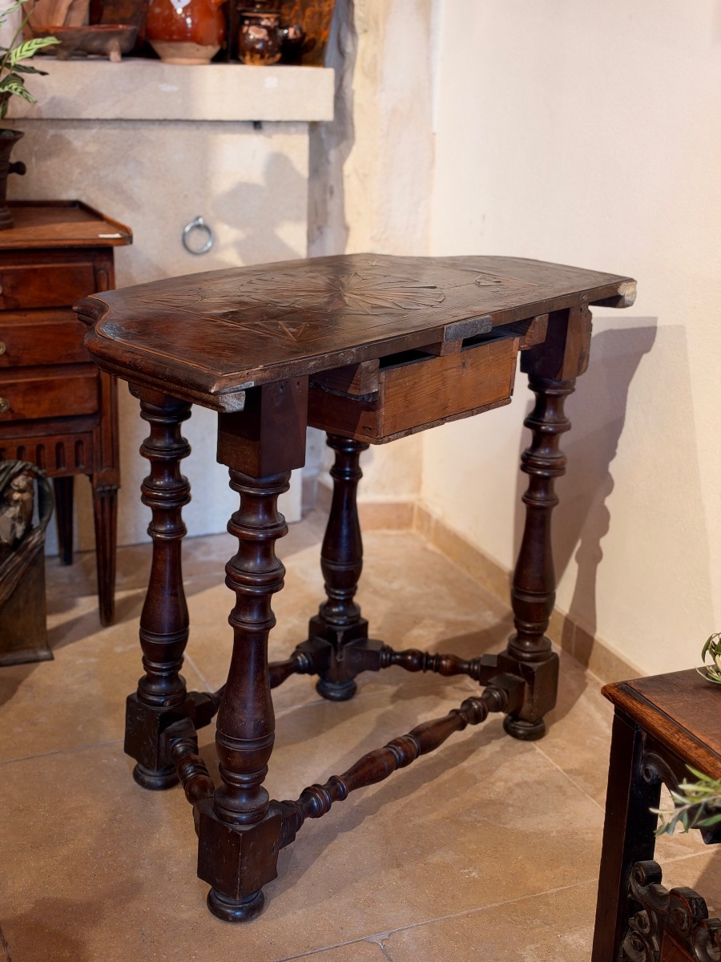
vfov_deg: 39.7
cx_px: 360
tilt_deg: -18.7
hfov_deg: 30.3
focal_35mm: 48
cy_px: 481
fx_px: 1333
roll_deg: -2.5
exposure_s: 1/50
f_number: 1.8
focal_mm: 6.93
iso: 200
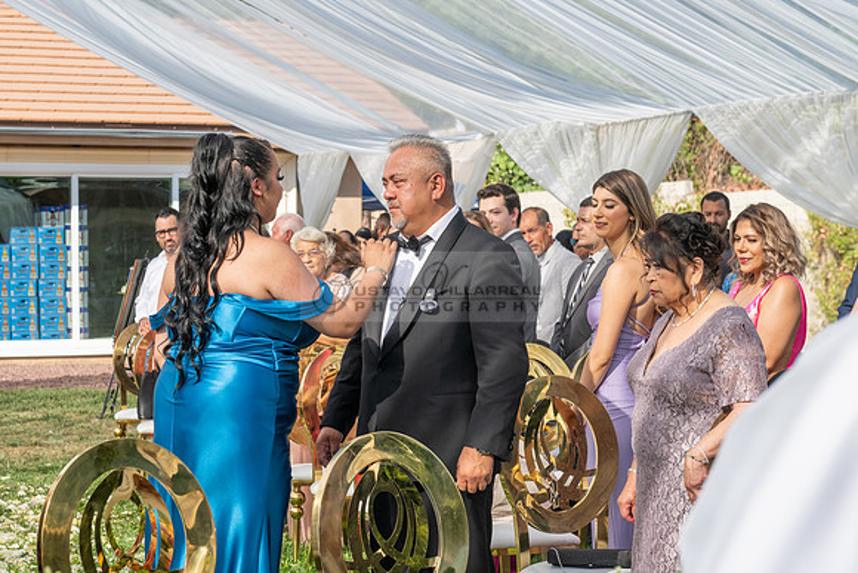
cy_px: 247
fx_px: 2101
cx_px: 339
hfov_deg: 23.0
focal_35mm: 88
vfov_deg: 15.5
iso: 200
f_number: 6.3
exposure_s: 1/640
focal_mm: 70
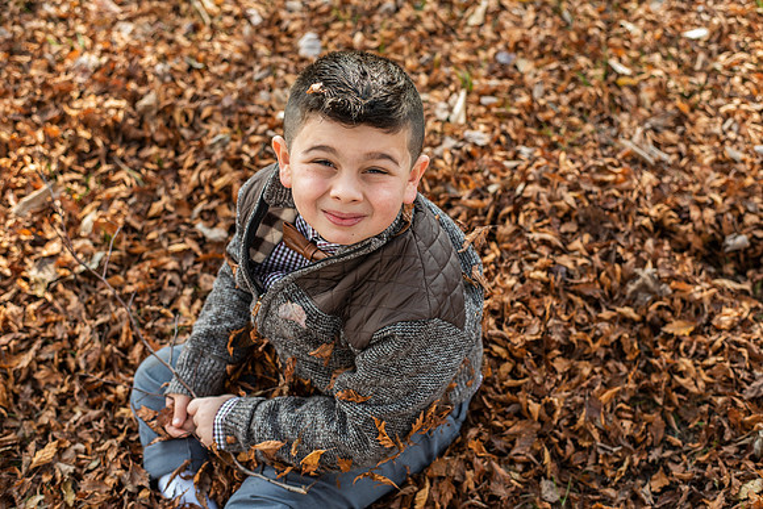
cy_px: 254
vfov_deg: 27.0
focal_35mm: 50
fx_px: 1060
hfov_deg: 39.6
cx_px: 382
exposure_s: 1/250
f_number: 3.5
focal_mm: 50
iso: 400
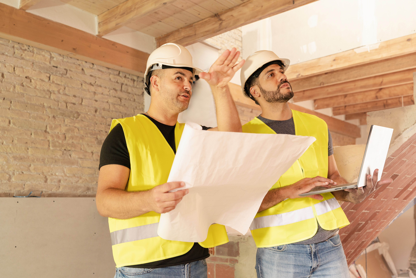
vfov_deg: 37.9
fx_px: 404
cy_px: 139
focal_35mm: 35
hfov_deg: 54.4
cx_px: 208
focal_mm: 35
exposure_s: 1/100
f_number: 3.5
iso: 500
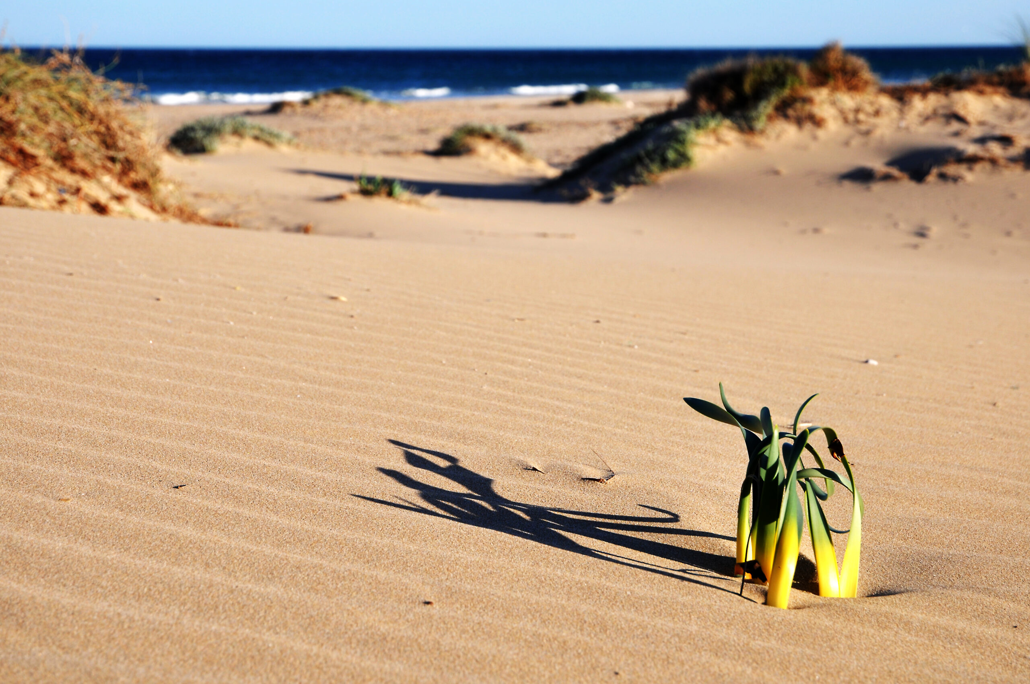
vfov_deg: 21.5
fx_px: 1800
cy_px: 342
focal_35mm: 63
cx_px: 515
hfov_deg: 31.9
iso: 200
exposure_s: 1/500
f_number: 8
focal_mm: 42
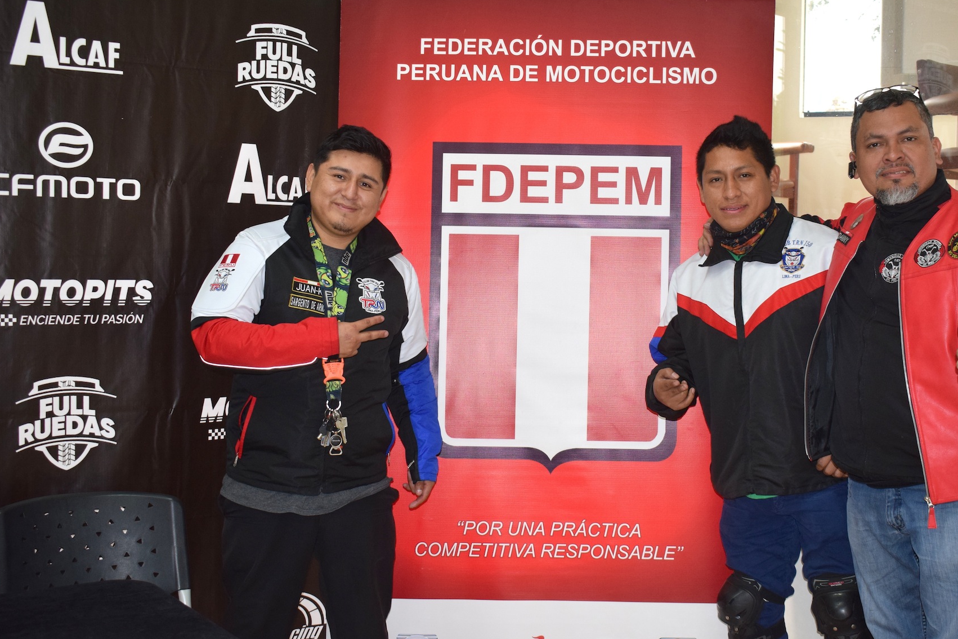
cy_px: 323
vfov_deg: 28.3
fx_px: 1266
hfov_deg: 41.3
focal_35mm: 48
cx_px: 556
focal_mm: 27
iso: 800
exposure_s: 1/100
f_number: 5
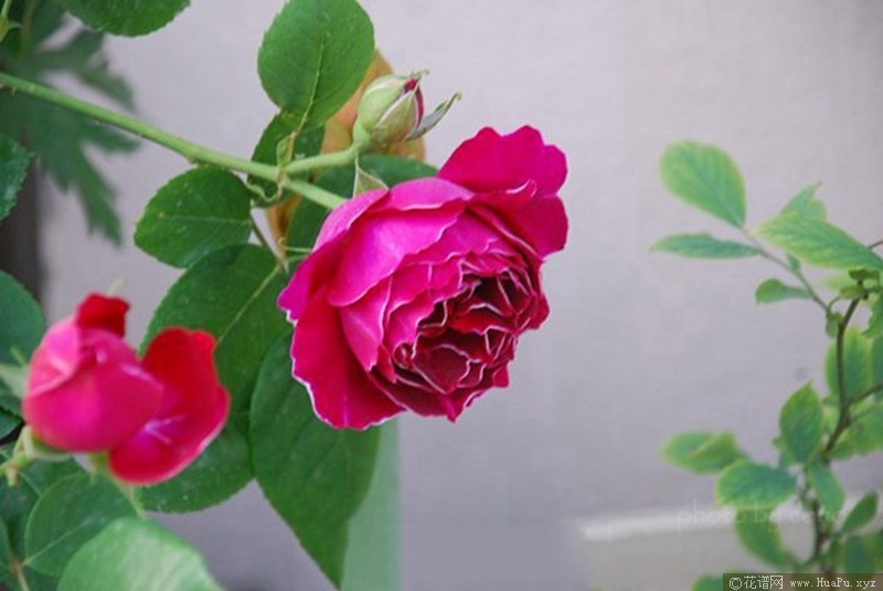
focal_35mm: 202
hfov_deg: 10.2
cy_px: 296
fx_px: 4971
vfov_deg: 6.8
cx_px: 442
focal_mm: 135
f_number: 5.6
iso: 400
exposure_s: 1/50
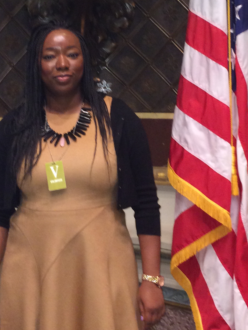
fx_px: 640
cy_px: 87
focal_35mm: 67
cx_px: 131
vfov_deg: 28.6
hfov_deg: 21.9
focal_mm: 4.12
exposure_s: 1/24
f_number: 2.2
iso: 160
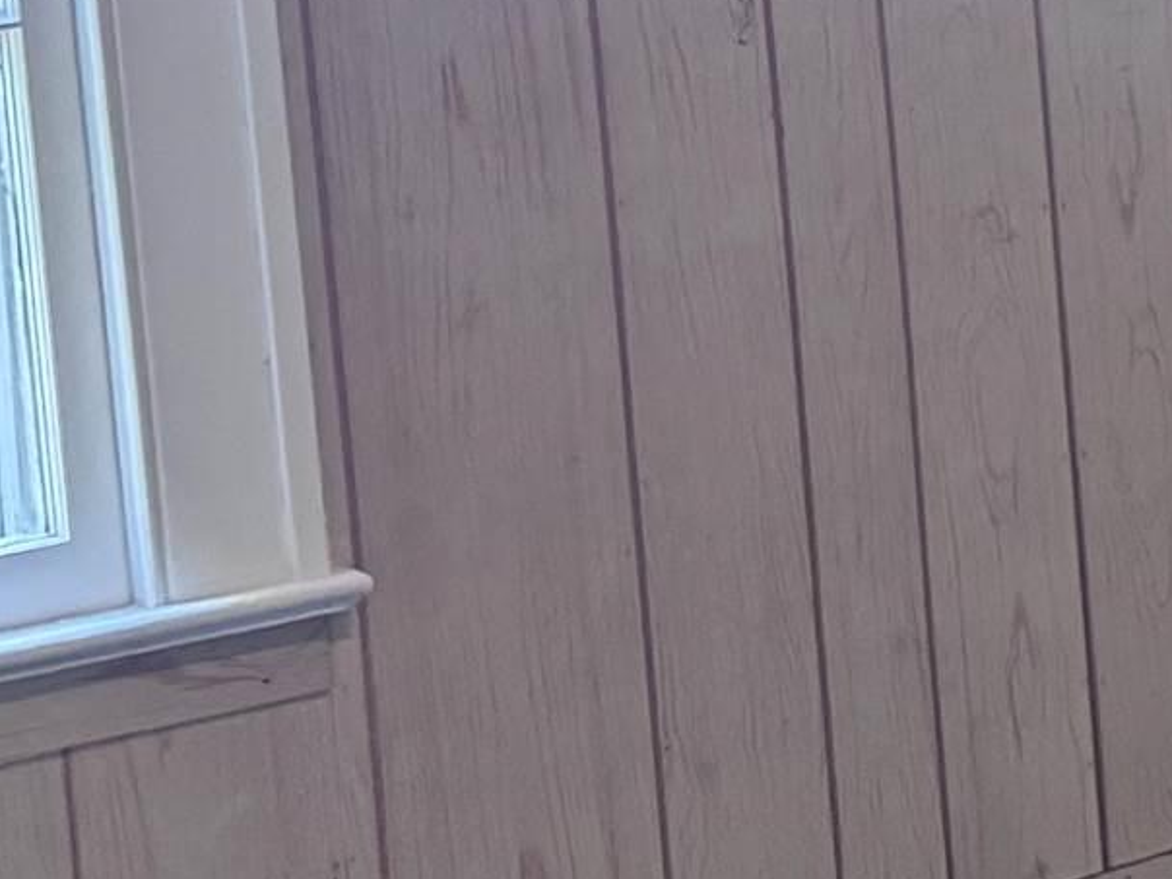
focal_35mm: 122
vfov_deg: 11.9
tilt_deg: -1.4
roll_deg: +3.8
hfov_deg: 13.5
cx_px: 2435
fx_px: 4131
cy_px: -138
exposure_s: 1/60
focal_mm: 6.76
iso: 400
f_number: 1.78
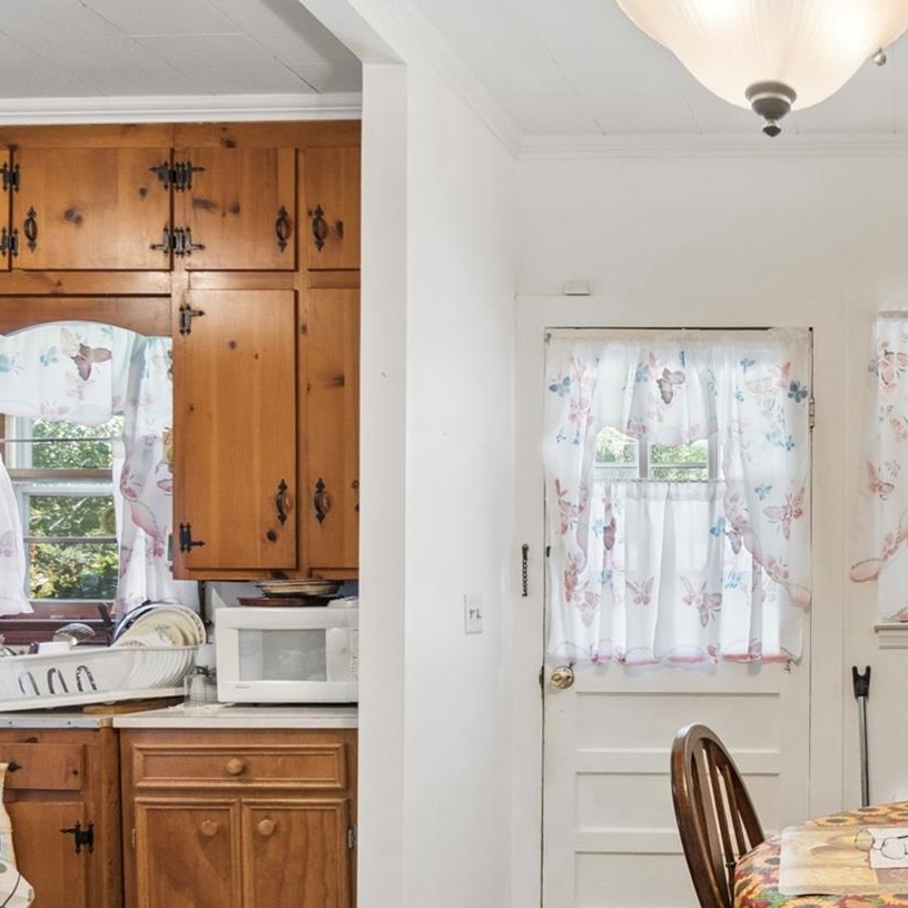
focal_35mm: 32
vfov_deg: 49.7
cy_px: 640
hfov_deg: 44.3
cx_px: 887
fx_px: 950
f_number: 4.5
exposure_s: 1/30
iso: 160
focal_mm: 10
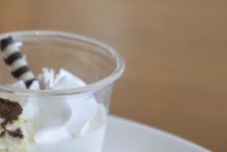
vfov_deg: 6.5
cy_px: 135
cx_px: -191
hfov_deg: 9.3
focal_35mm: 211
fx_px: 1331
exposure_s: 1/60
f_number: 5.6
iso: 400
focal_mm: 54
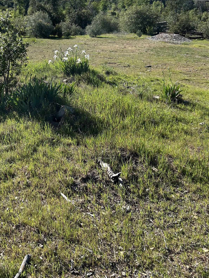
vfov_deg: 47.9
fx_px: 306
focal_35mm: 38
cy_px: 86
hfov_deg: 37.5
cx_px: 81
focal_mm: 5.7
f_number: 1.5
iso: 50
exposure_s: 1/2841
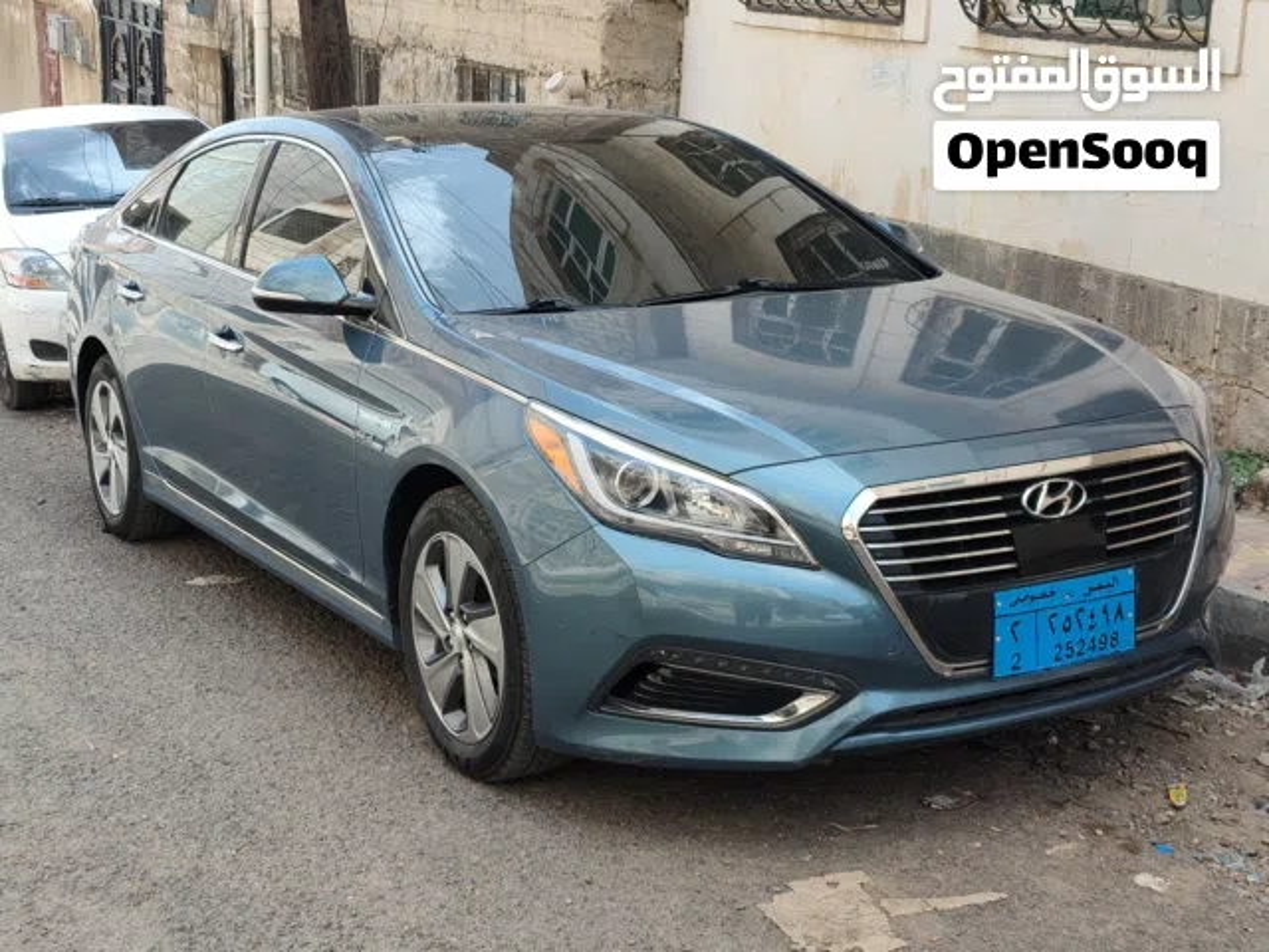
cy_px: 476
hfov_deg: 52.6
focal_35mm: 35
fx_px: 1283
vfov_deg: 40.7
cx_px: 634
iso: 50
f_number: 1.6
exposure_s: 1/476
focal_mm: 5.84
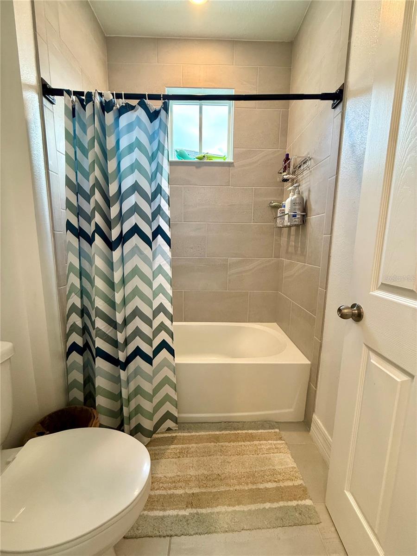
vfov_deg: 102.1
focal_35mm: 14
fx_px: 225
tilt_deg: -8.3
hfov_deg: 85.7
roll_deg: -1.5
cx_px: 208
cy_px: 278
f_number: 2.2
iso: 250
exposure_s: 1/120
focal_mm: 2.22
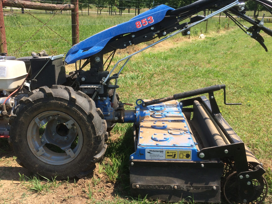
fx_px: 267
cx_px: 124
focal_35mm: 34
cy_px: 88
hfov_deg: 53.9
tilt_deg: -16.3
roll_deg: +0.2
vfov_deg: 41.7
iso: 32
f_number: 2.2
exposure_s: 1/1172
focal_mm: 4.15
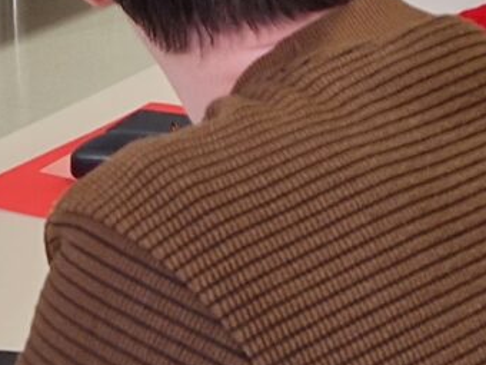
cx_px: 397
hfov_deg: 11.4
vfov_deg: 7.9
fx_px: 2429
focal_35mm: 173
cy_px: -521
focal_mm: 5.4
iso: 50
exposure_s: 1/50
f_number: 1.8
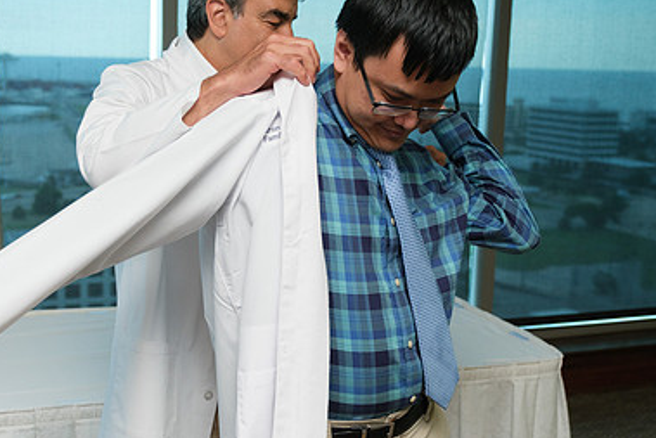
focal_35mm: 52
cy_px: 229
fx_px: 948
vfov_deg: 26.0
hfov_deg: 37.9
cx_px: 246
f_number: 2.8
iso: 640
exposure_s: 1/125
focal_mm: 22.7
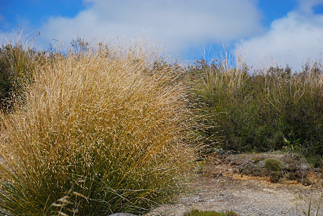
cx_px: 162
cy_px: 108
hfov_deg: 17.0
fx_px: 1078
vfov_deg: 11.5
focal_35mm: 120
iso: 400
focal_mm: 80
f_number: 5.6
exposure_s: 1/2500
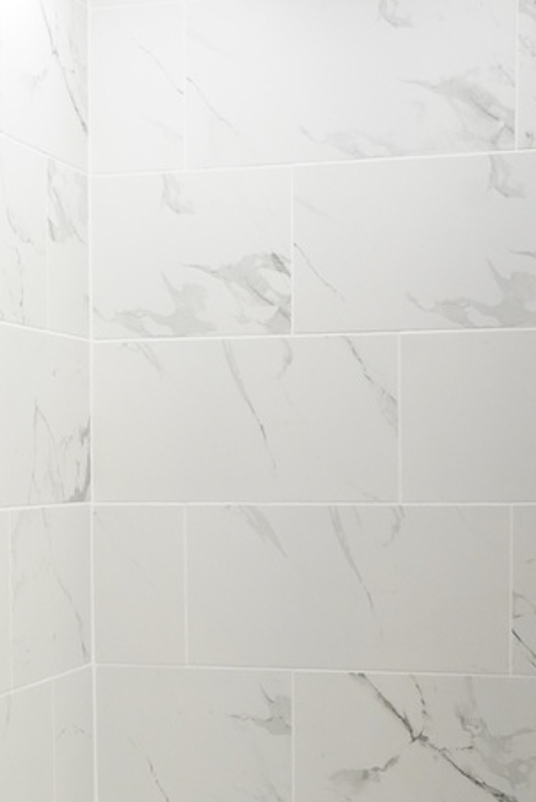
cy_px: 591
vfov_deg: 27.0
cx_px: 201
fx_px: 1650
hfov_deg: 18.4
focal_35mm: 74
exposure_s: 1/800
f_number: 5
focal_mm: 31
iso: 8000
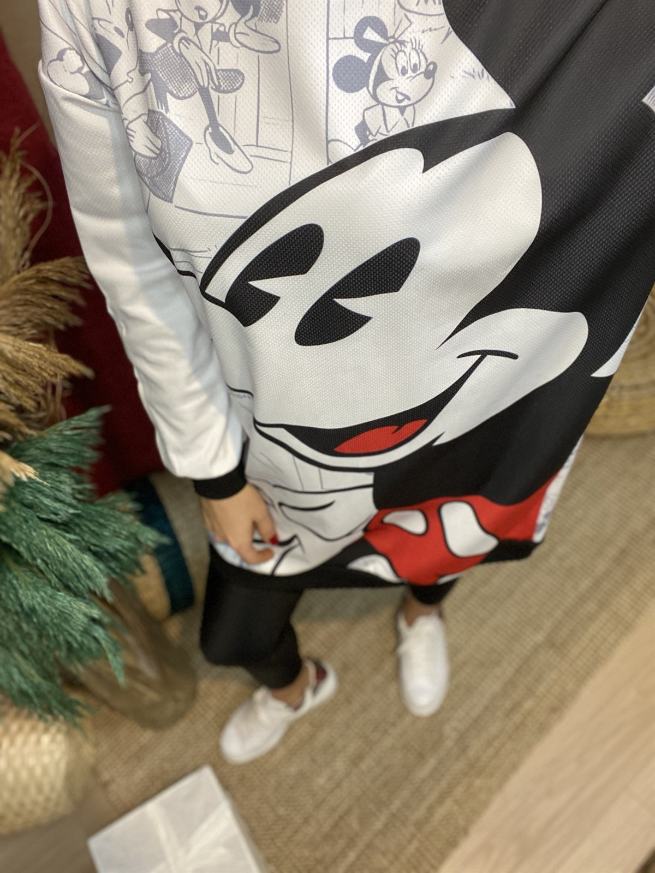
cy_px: 436
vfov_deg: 60.0
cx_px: 328
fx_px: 757
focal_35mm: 30
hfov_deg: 46.8
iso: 200
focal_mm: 2.71
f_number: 2.2
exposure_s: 1/50
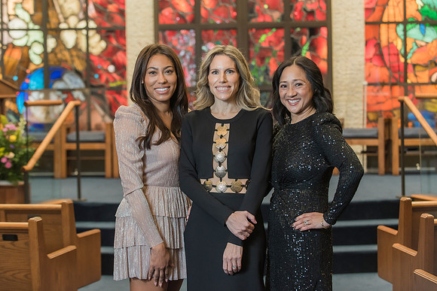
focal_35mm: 89
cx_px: 199
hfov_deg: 22.8
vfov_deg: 15.3
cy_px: 132
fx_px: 1085
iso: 1000
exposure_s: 1/100
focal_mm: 82
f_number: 4
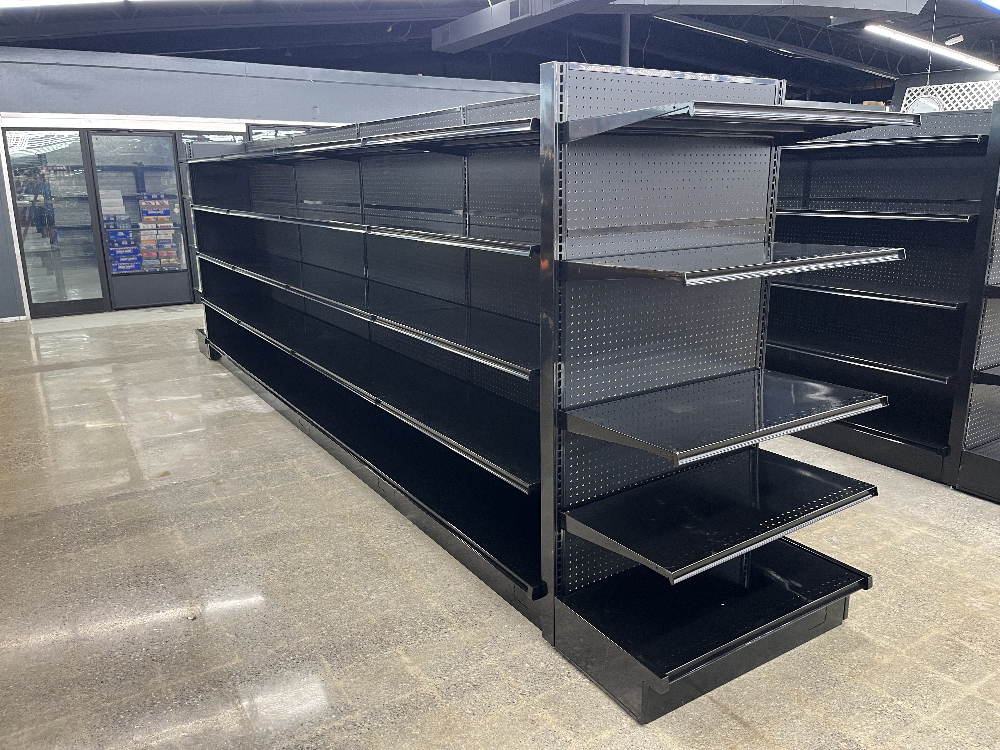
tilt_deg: -11.3
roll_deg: +0.1
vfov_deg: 53.1
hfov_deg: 67.3
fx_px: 751
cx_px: 500
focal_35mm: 26
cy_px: 375
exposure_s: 1/60
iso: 100
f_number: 1.6
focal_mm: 5.1
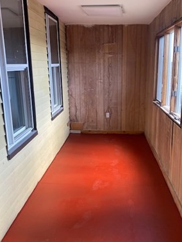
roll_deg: +1.2
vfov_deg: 55.3
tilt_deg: -10.7
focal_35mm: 33
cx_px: 97
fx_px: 231
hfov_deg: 43.0
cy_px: 118
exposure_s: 1/122
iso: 80
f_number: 1.8
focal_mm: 4.25
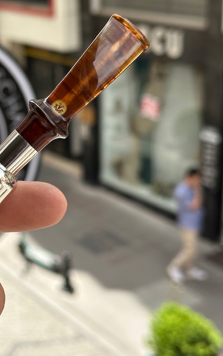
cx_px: -25
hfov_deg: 16.6
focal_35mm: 76
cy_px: 170
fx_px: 739
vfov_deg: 27.1
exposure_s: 1/1517
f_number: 1.78
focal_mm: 6.86
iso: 64
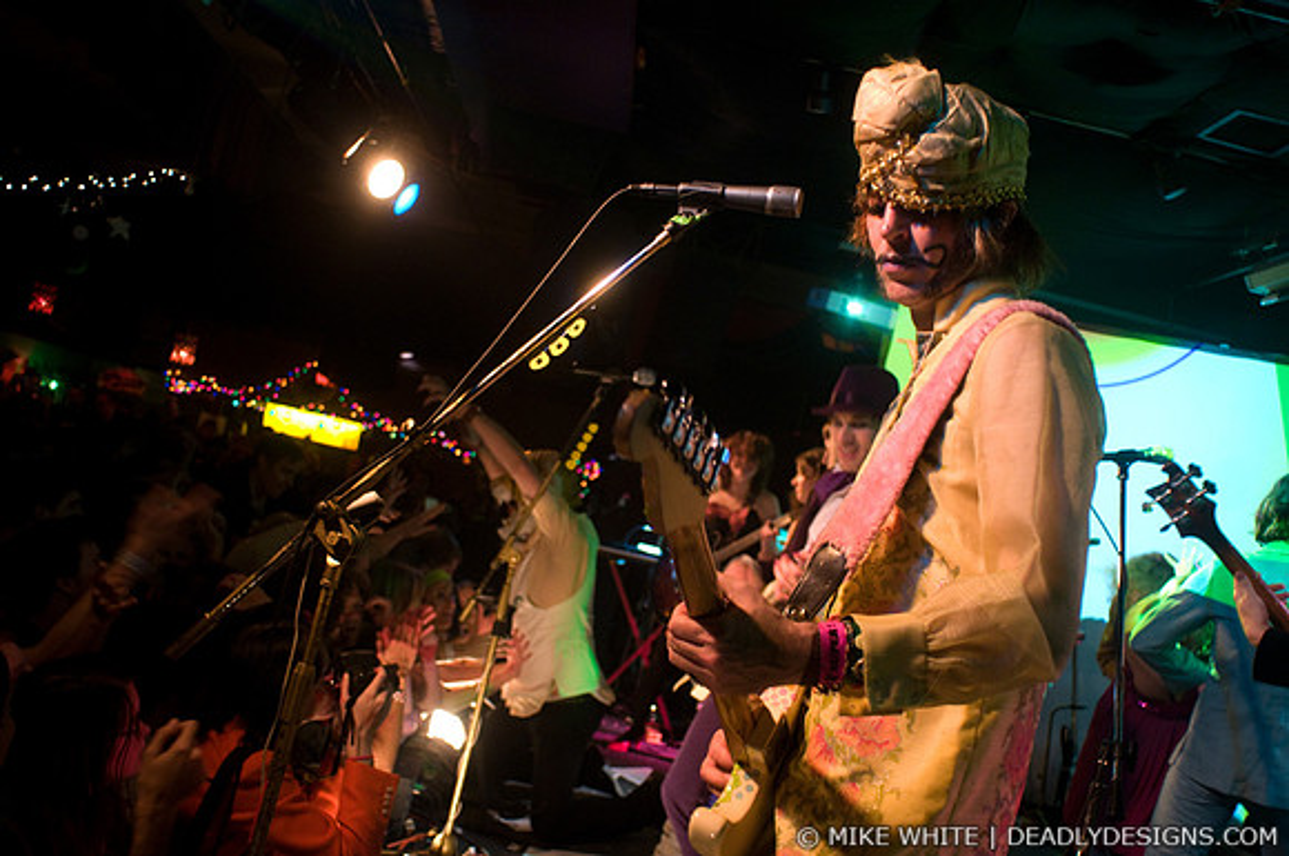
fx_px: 1073
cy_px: 428
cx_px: 644
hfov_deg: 62.0
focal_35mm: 30
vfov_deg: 43.5
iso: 1250
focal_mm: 20
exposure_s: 1/50
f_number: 2.8
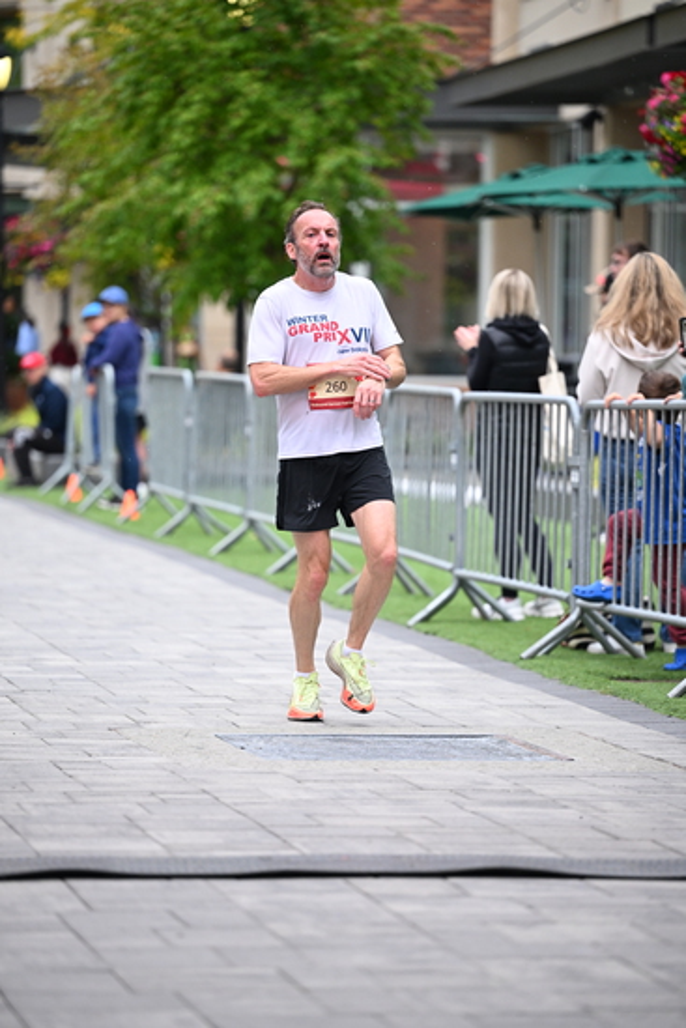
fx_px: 4427
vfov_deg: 13.2
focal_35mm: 155
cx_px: 343
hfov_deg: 8.9
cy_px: 514
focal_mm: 155
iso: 1250
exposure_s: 1/1250
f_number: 2.8
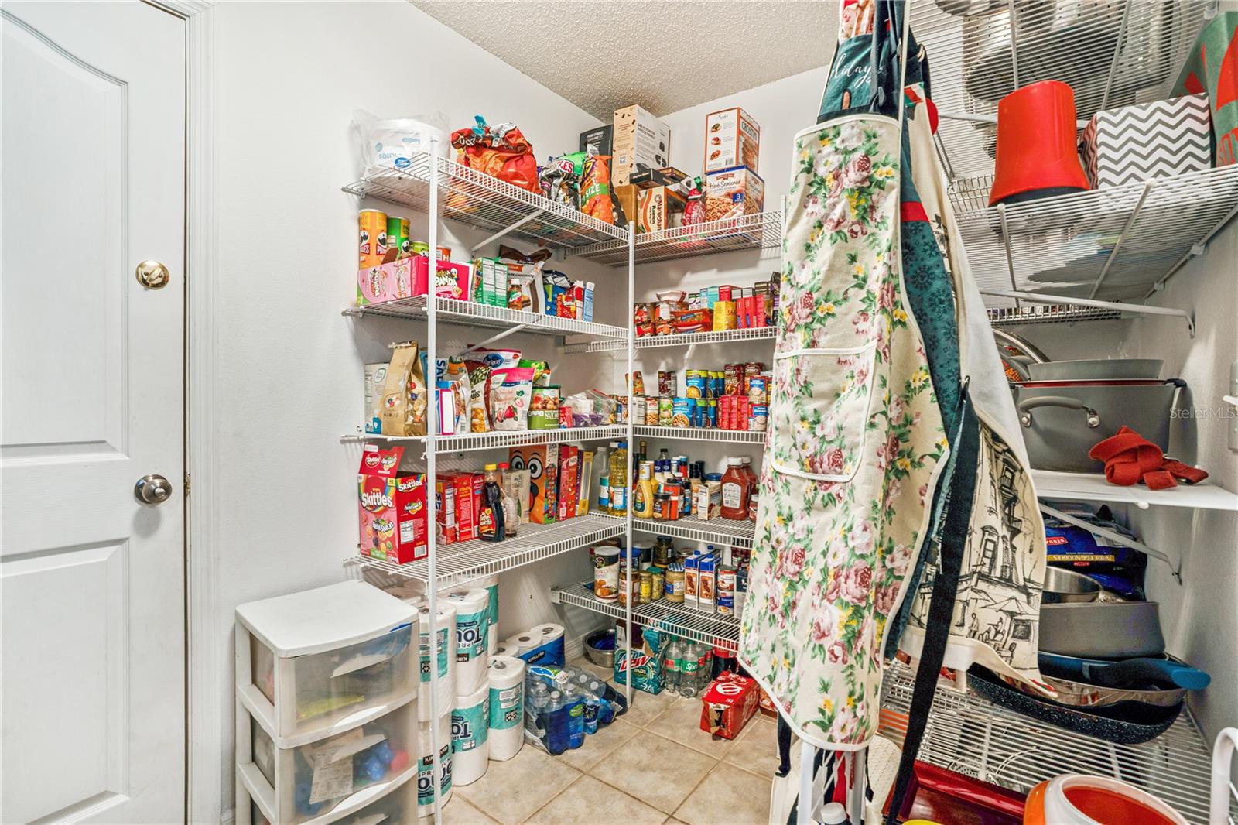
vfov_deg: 73.7
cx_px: 619
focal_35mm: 16
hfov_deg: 96.7
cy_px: 412
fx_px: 550
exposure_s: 1/1.67
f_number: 9
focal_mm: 16
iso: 100
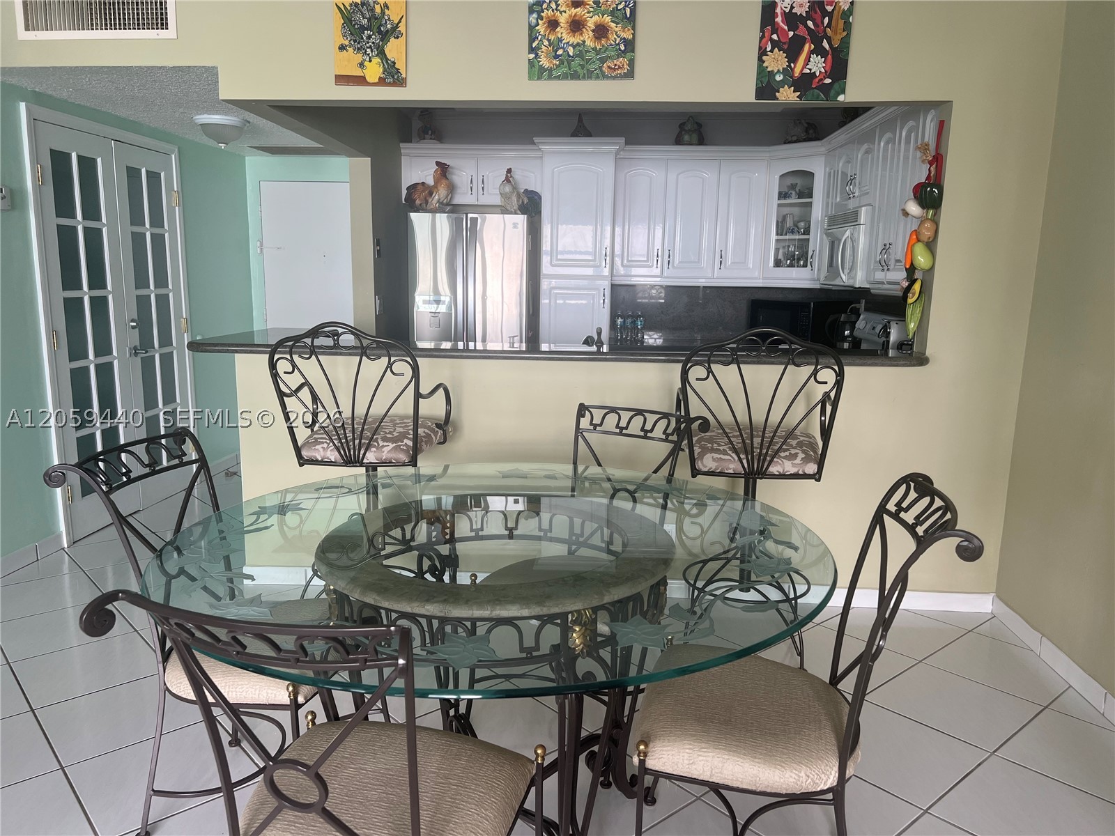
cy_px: 418
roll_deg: -0.5
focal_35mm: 26
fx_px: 837
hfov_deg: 67.3
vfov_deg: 53.1
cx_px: 558
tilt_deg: -11.2
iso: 64
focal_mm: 5.7
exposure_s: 1/140
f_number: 1.5
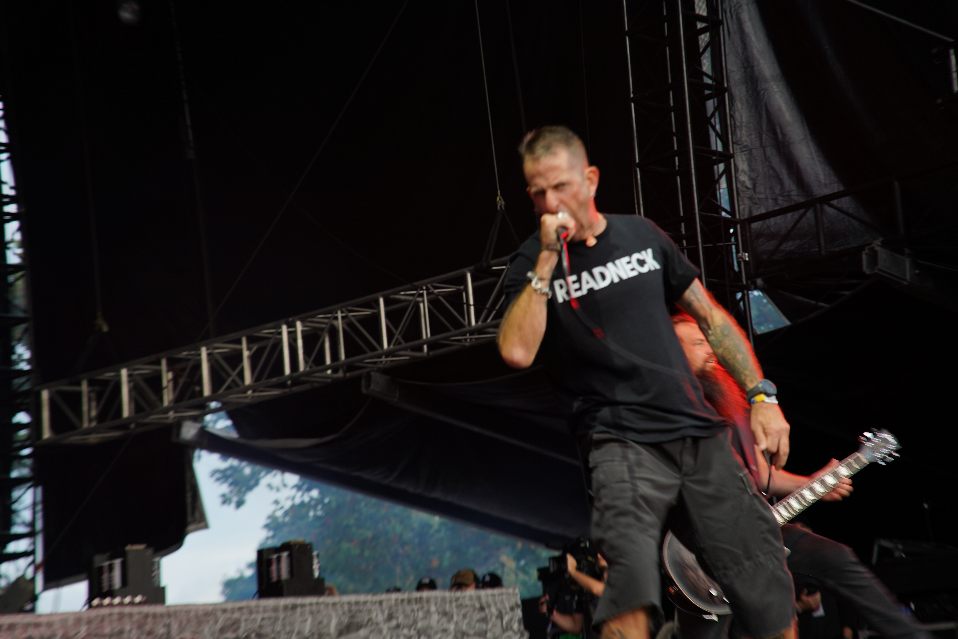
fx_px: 2262
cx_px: 479
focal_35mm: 85
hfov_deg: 23.9
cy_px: 320
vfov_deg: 16.1
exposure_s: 1/40
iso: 100
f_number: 4.5
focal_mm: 85
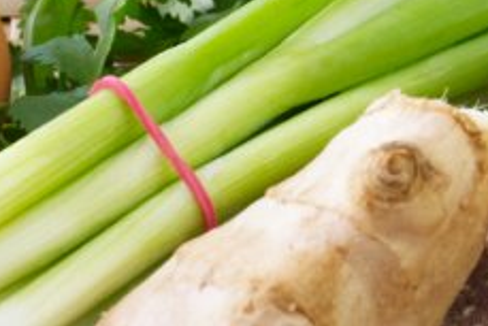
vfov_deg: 4.3
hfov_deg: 6.2
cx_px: 1066
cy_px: -184
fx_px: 4327
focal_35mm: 319
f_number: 11
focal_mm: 61
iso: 200
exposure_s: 2
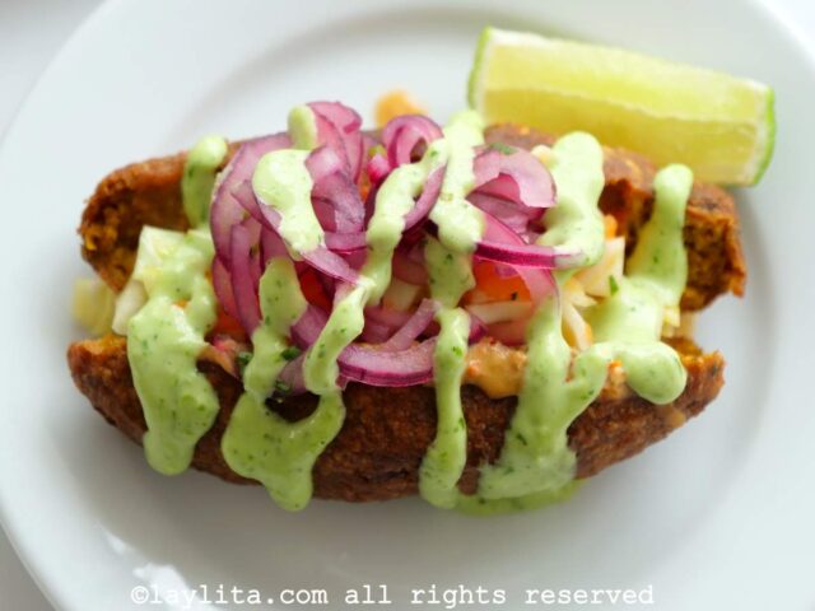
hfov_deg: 16.4
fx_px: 2825
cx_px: 408
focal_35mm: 120
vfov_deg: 12.3
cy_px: 306
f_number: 4
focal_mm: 60
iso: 400
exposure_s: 1/125
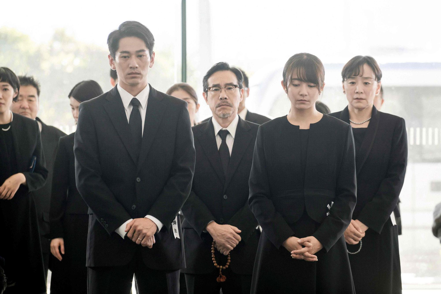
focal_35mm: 197
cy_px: 147
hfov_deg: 10.4
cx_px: 220
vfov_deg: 7.0
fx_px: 2413
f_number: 5.6
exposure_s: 1/100
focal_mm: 197
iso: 400
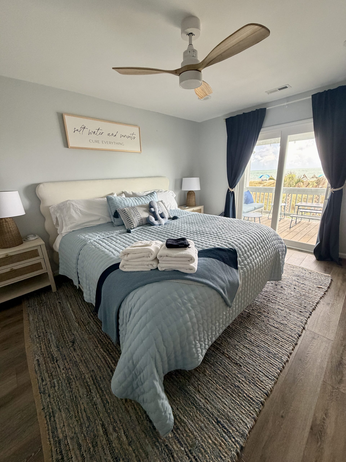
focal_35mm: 14
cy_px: 231
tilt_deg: -17.8
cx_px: 173
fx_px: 187
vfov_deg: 102.1
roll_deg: +2.4
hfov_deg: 85.7
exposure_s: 1/121
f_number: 2.2
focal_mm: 2.22
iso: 320
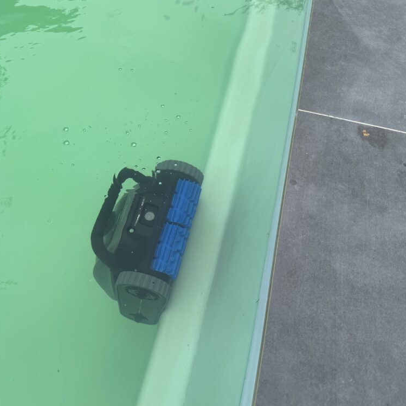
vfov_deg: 55.6
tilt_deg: -56.2
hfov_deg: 55.5
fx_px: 385
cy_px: 203
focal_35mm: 29
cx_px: 179
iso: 80
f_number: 1.78
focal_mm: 6.76
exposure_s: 1/1980
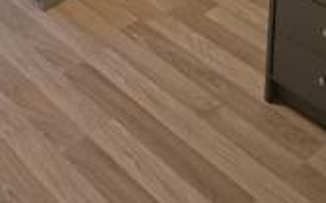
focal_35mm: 73
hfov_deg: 28.1
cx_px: 113
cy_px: -142
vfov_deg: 15.7
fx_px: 648
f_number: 1.8
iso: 1250
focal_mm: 5.4
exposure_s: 1/100
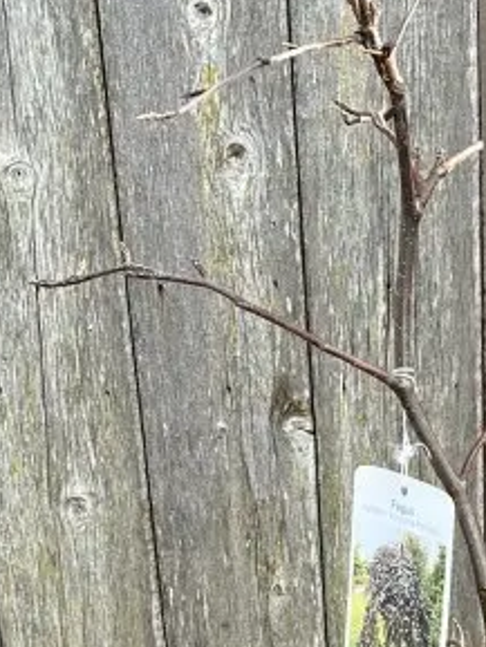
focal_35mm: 97
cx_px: 488
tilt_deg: -26.4
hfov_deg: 15.0
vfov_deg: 19.5
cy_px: 692
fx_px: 1814
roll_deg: +2.1
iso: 50
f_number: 1.6
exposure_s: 1/368
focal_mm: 5.1
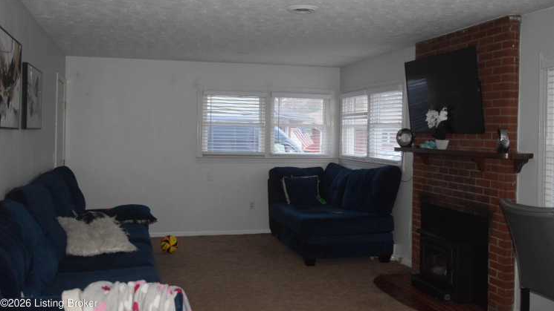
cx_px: 278
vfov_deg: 30.0
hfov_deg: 51.0
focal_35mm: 40
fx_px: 581
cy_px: 134
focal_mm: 25
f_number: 4
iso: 3200
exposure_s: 1/60
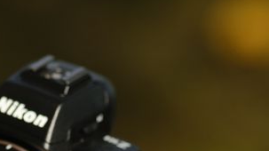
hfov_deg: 4.8
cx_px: -36
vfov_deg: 2.7
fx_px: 3229
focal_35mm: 453
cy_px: 187
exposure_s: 1/4000
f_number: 2
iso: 200
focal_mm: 90
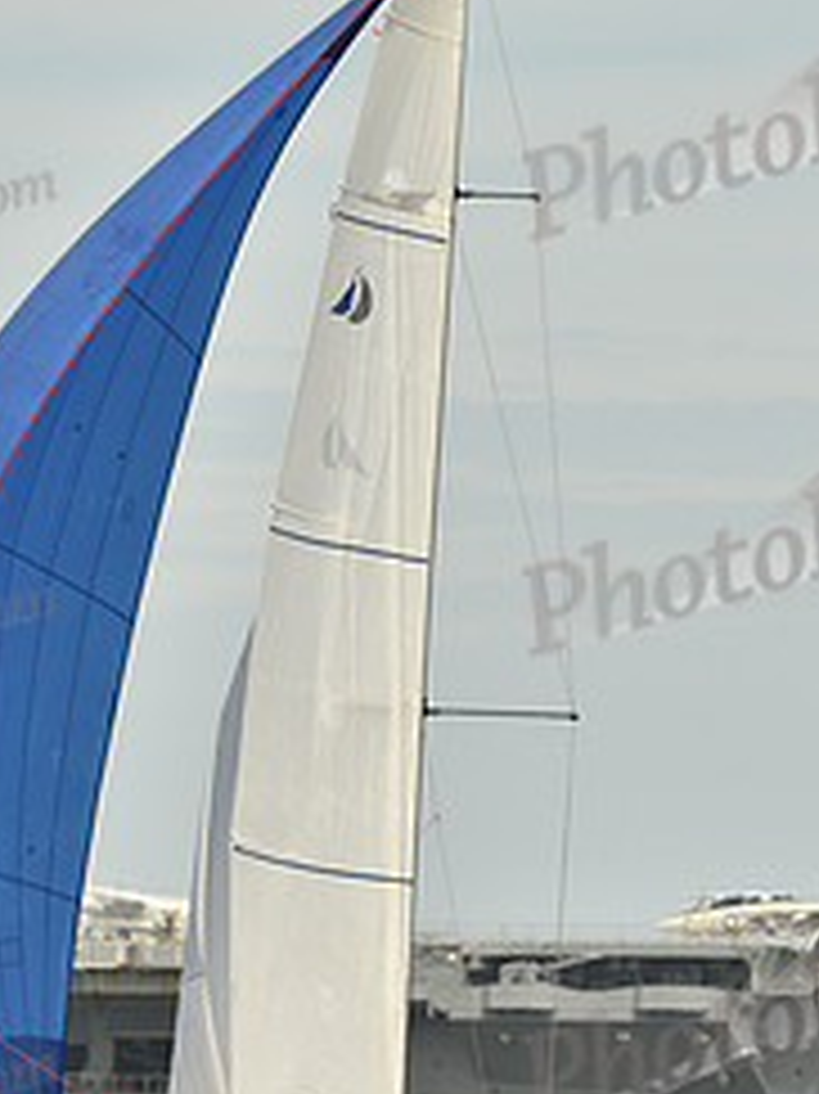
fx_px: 20997
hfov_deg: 2.2
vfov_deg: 3.0
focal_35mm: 665
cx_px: 290
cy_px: 837
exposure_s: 1/1600
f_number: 7.1
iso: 320
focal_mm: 290
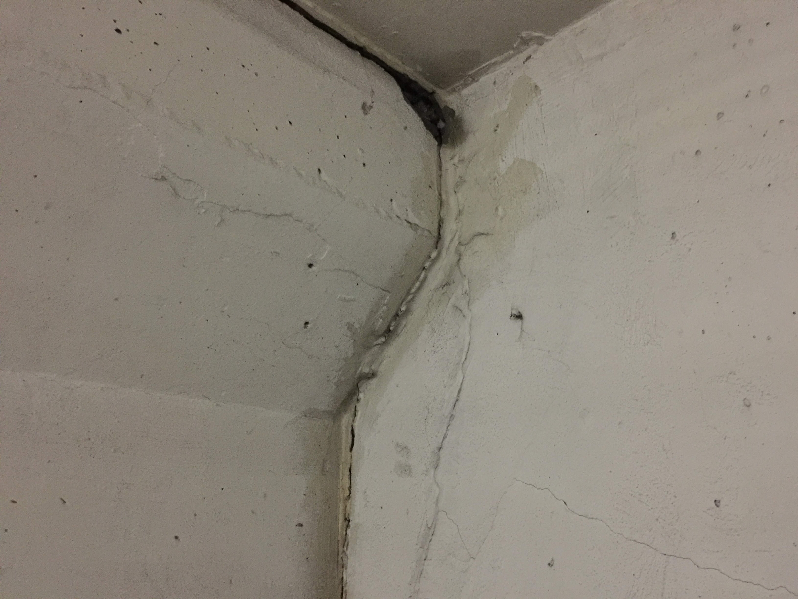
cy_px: 300
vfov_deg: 48.2
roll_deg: -1.2
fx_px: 669
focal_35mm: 29
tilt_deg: +20.2
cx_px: 399
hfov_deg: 61.7
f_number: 2.2
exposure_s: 1/4
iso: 160
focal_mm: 4.15
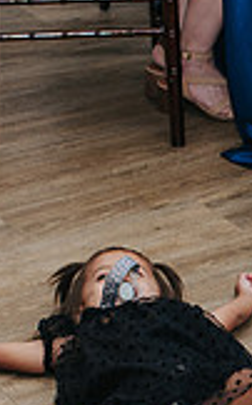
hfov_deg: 8.1
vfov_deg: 12.9
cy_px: 443
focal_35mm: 159
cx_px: 382
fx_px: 1750
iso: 800
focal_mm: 35
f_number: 3.2
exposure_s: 1/200
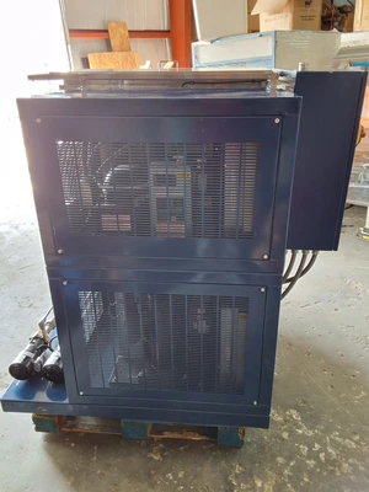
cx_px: 184
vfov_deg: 63.4
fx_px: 398
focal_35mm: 28
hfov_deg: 49.7
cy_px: 246
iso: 200
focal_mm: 2.91
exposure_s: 1/40
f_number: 1.9
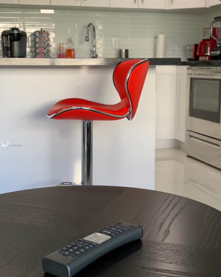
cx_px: 111
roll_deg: -0.2
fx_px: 450
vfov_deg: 34.1
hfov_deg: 27.6
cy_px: 145
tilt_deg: -10.3
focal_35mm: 55
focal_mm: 6
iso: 125
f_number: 2.4
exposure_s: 1/120
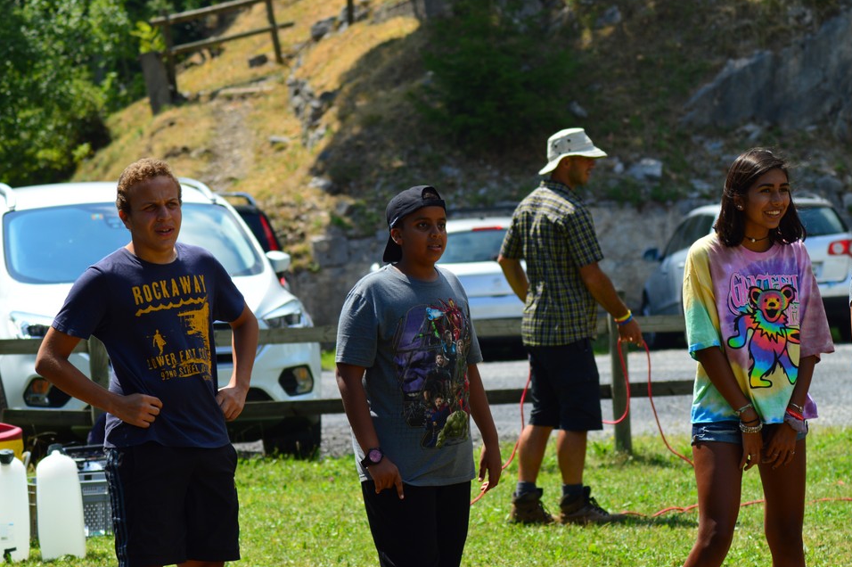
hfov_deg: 9.2
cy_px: 272
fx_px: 5321
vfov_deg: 6.1
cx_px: 427
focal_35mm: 225
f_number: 8
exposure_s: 1/400
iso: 200
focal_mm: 140
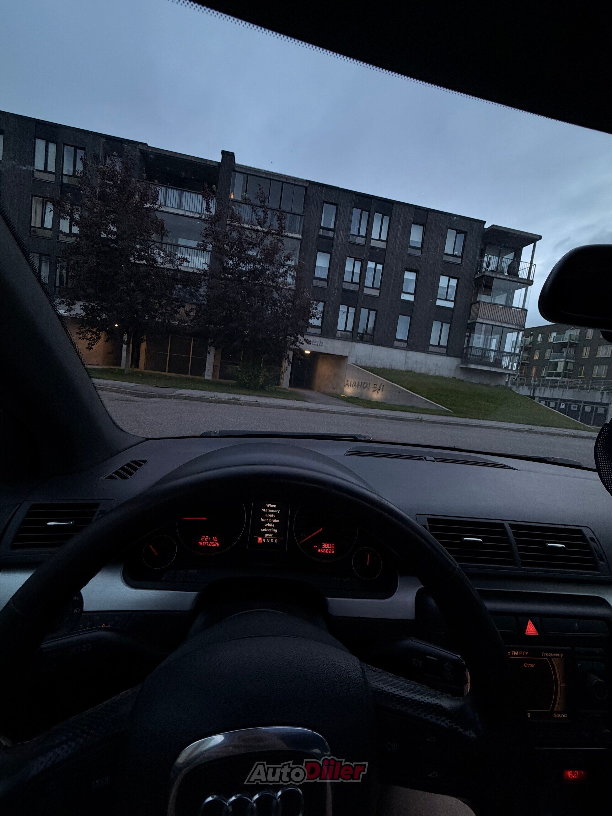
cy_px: 408
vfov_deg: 102.1
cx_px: 306
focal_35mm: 14
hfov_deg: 85.7
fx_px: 330
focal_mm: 2.22
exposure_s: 1/75
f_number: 2.2
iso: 250
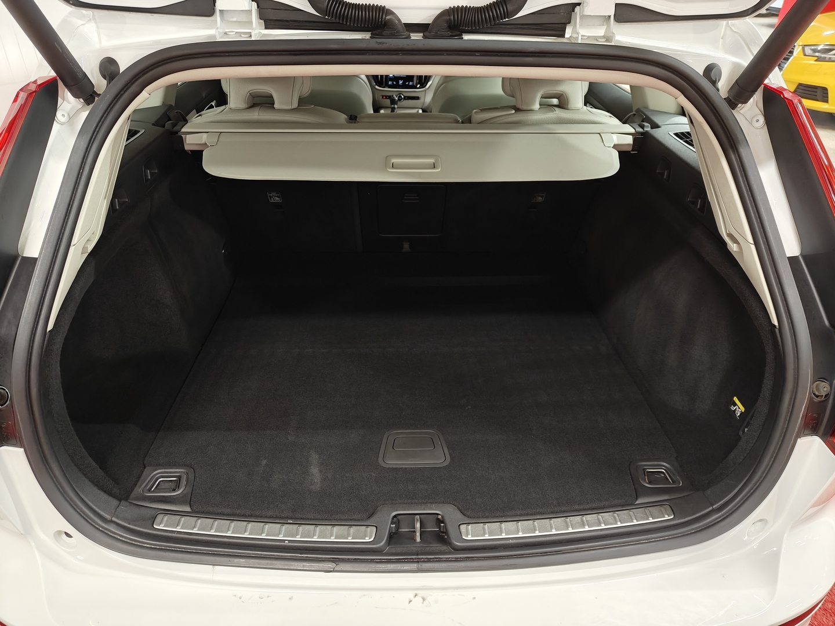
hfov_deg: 71.6
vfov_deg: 56.8
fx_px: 579
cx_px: 418
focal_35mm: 24
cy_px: 313
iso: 125
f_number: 1.8
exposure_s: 1/50
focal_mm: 5.59
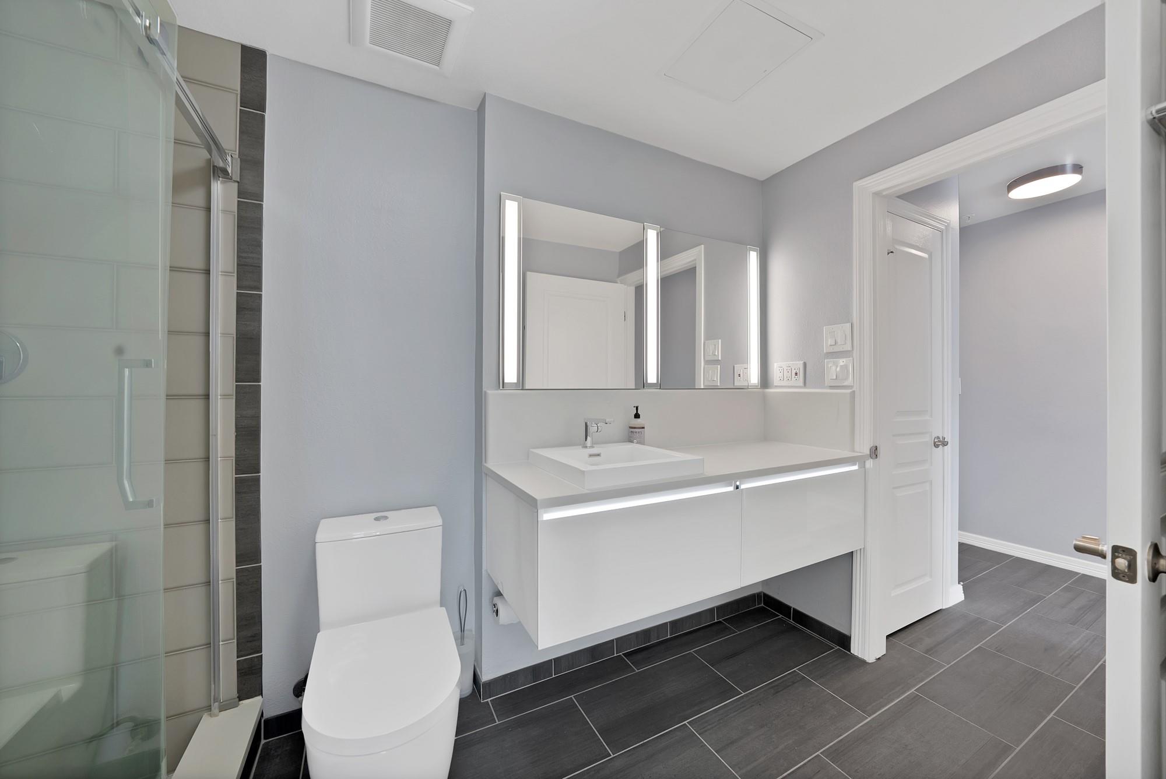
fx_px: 389
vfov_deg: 90.1
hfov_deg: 112.6
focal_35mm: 12
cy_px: 390
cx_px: 583
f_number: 9
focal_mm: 12
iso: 640
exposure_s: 1/3
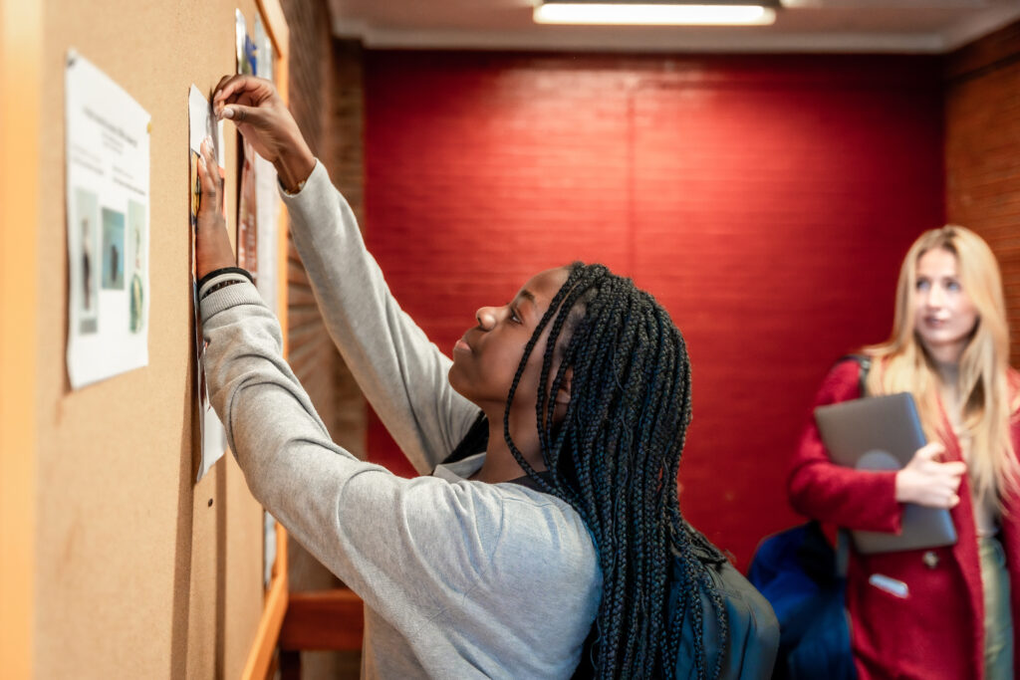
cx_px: 510
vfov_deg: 31.1
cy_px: 340
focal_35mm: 43
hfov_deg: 45.2
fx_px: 1224
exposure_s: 1/320
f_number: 2.8
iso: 2500
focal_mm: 43.2
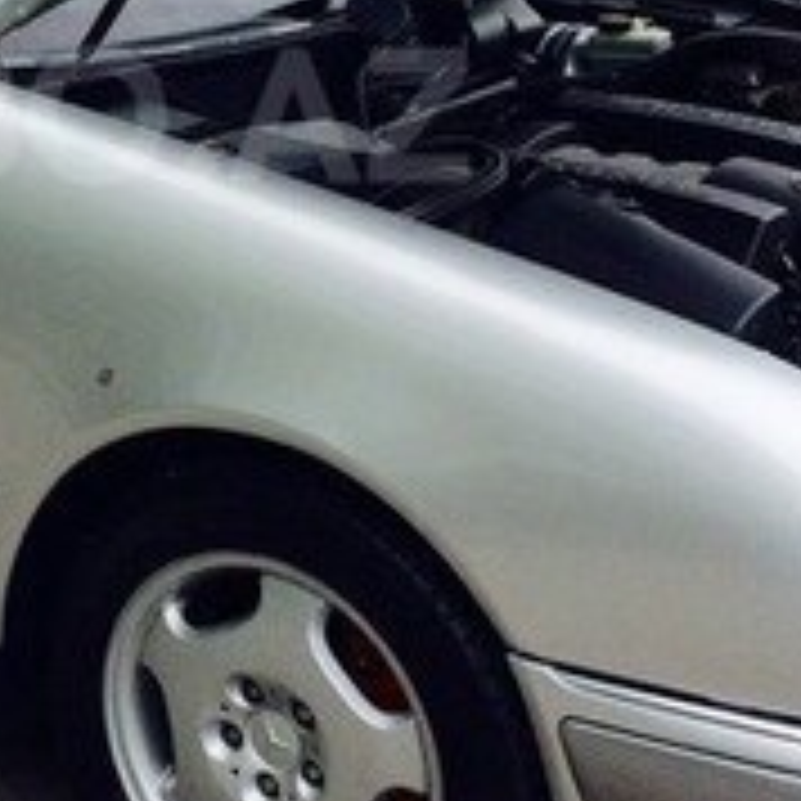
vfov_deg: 18.1
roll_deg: -0.4
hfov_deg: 17.9
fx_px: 2487
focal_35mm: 95
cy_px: 115
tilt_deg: -14.4
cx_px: 9
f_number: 2.2
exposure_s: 1/398
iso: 32
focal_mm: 4.15
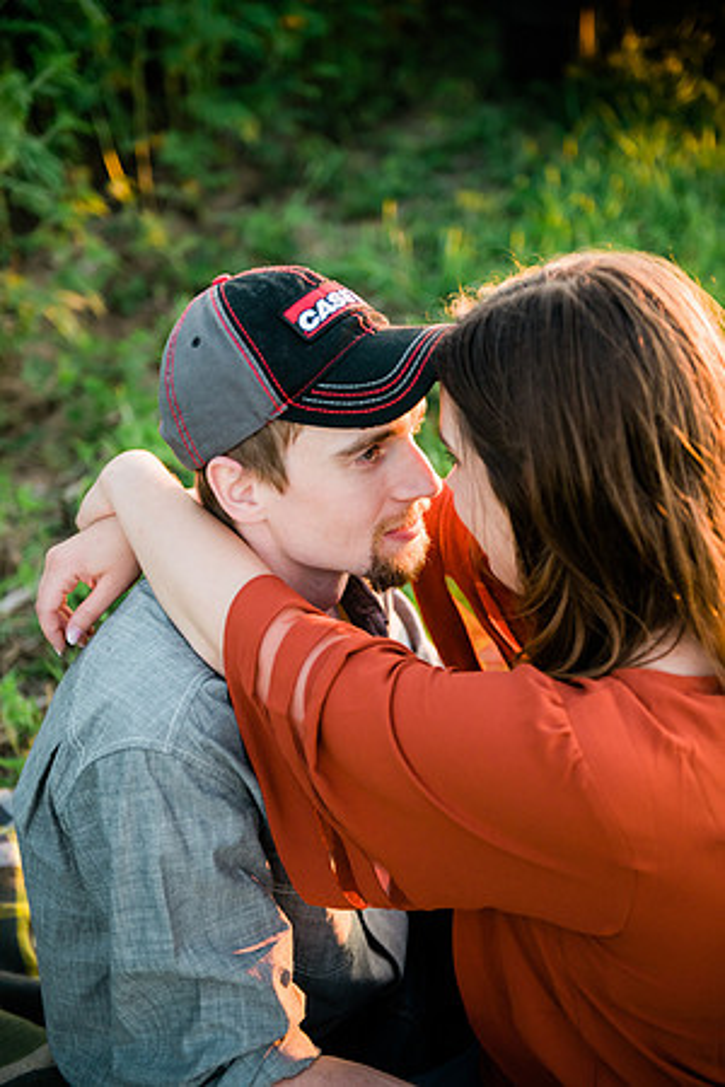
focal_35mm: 55
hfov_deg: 24.6
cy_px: 544
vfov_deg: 36.2
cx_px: 362
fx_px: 1661
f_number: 2.8
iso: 320
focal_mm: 55
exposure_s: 1/400
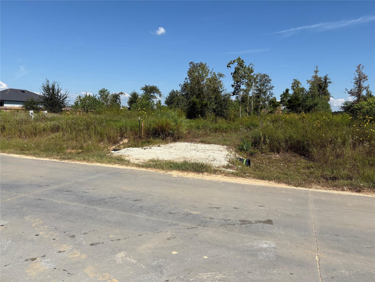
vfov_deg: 53.1
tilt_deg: -4.9
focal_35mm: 26
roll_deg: -0.8
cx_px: 188
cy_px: 141
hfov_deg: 67.3
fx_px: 282
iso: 50
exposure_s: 1/4065
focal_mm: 5.96
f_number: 1.6
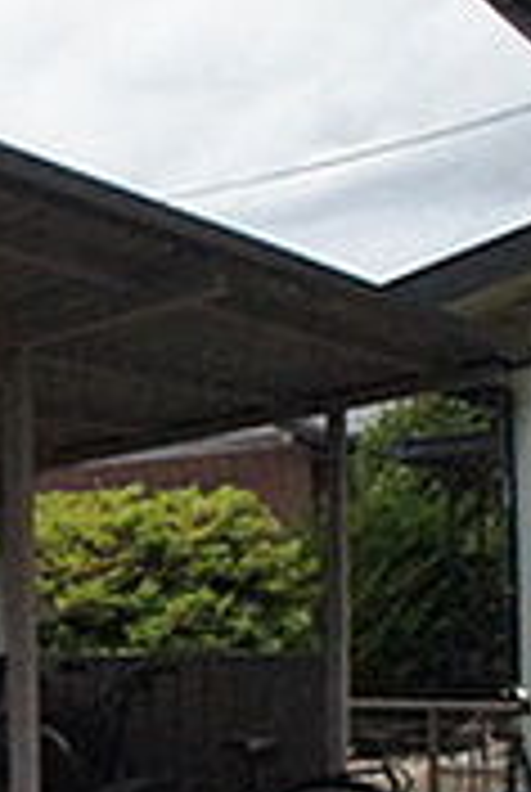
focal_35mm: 87
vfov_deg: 22.7
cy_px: 727
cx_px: -374
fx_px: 1917
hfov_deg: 14.2
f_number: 14
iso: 6400
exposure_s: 1/3200
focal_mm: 16
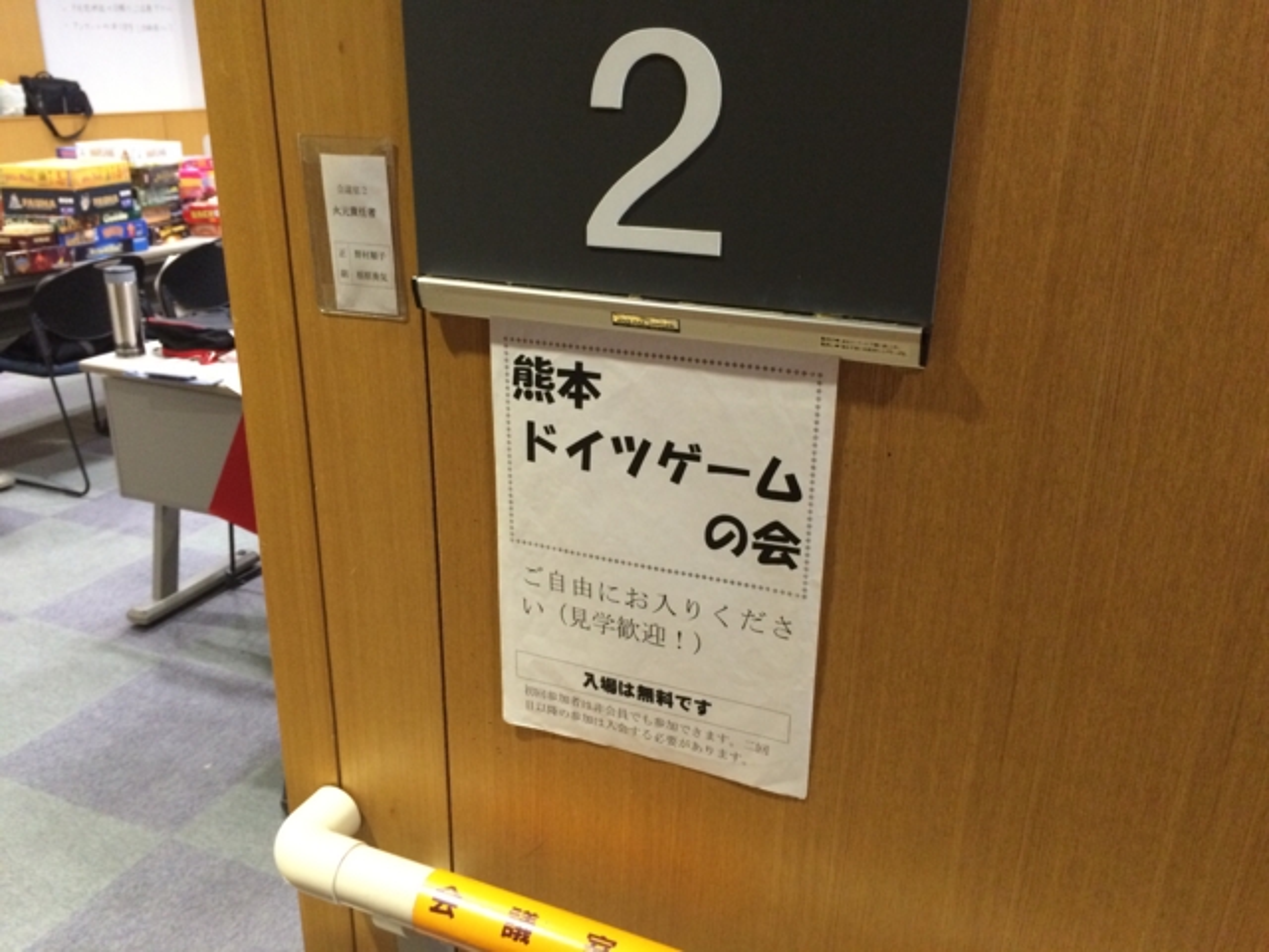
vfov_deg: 48.2
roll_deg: +0.5
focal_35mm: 29
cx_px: 634
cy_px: 476
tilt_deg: -20.6
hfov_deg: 61.7
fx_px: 1063
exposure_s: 1/30
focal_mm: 4.15
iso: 320
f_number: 2.2
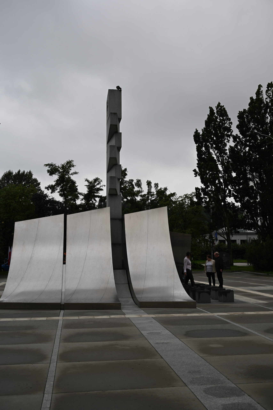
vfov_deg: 49.6
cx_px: 136
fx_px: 444
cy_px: 205
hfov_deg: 34.2
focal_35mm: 39
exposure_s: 1/200
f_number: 4.5
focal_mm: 39
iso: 100
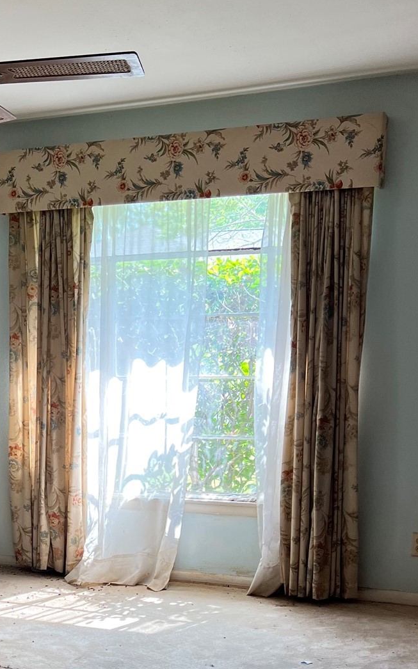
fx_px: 984
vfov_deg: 36.3
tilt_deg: -10.7
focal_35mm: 54
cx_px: 22
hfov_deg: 23.2
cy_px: 536
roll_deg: +1.8
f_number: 1.5
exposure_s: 1/120
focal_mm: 5.7
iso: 80
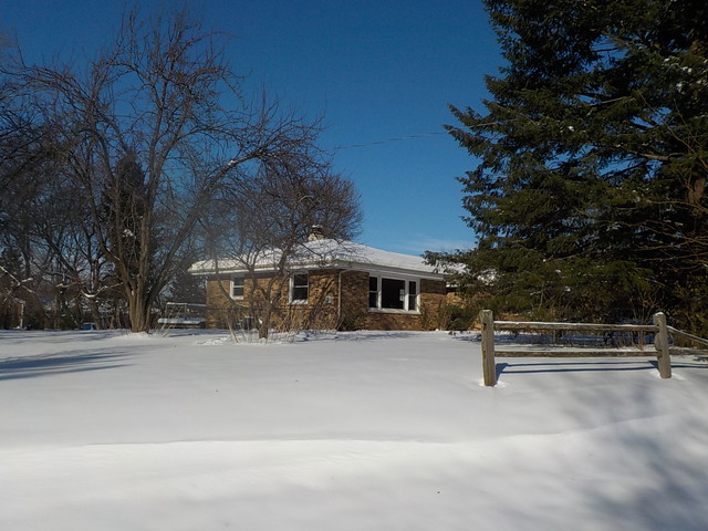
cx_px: 354
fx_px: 614
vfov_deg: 46.8
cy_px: 266
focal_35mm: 30
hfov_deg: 60.0
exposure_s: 1/1000
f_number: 6.6
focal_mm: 4.1
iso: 125
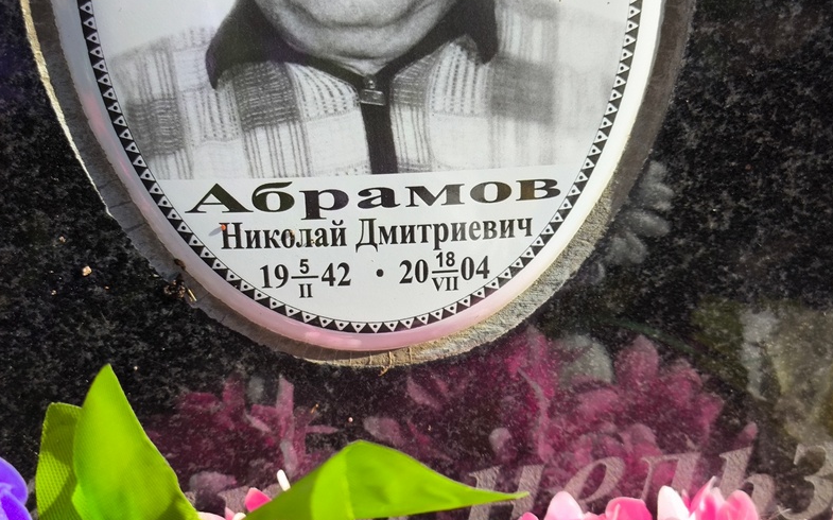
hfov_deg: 37.5
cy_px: 277
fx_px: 1225
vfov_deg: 24.0
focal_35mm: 54
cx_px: 423
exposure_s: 1/1201
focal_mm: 4.71
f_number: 1.7
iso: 50
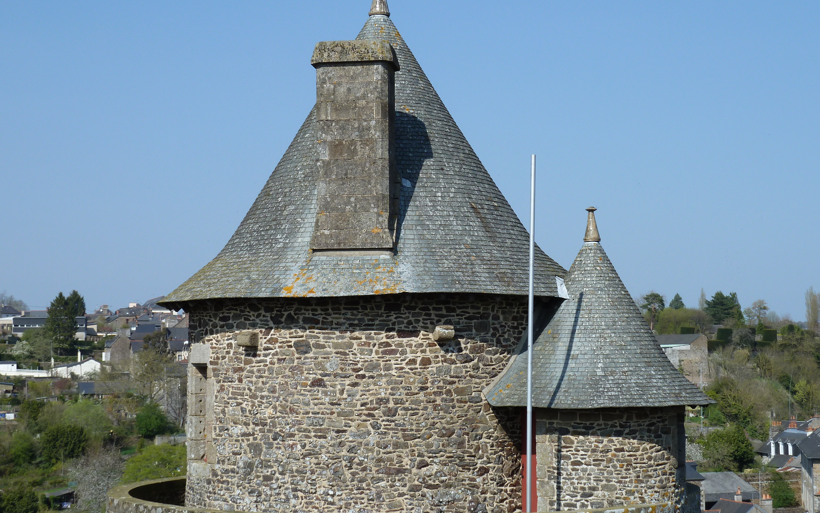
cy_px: 264
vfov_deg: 19.4
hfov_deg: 30.6
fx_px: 1497
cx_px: 410
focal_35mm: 67
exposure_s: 1/400
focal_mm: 10.3
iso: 80
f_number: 5
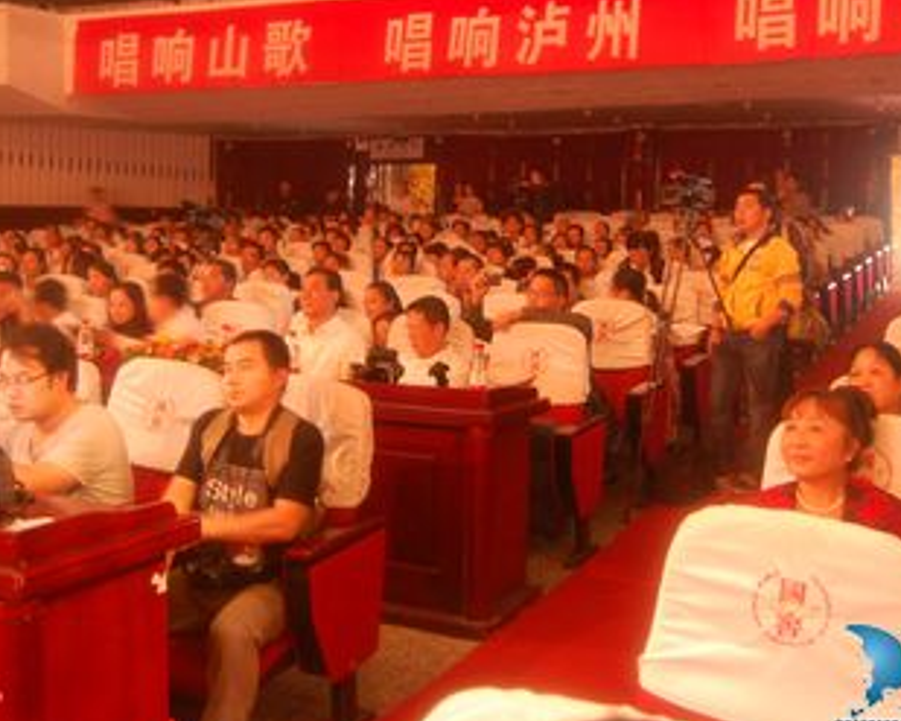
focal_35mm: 41
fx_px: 1093
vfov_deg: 36.3
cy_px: 269
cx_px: 484
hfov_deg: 44.8
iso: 800
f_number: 3.5
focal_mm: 18
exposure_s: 1/5
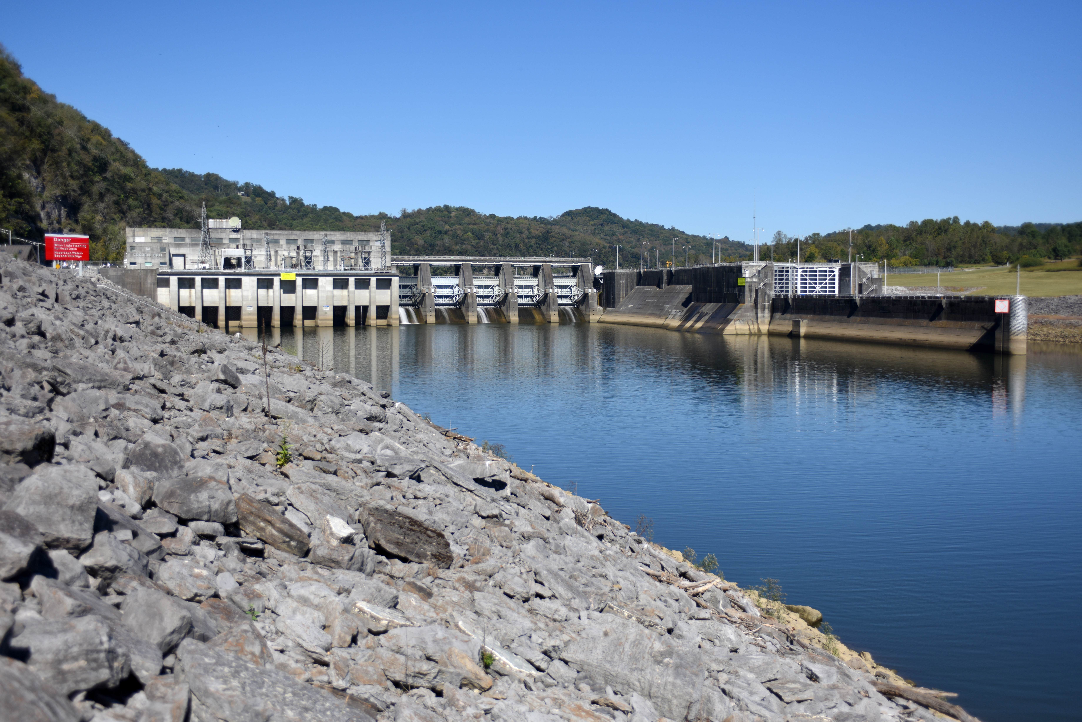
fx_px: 1142
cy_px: 361
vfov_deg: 35.1
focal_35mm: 38
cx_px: 541
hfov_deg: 50.7
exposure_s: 1/5000
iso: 200
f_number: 3.2
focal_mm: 38
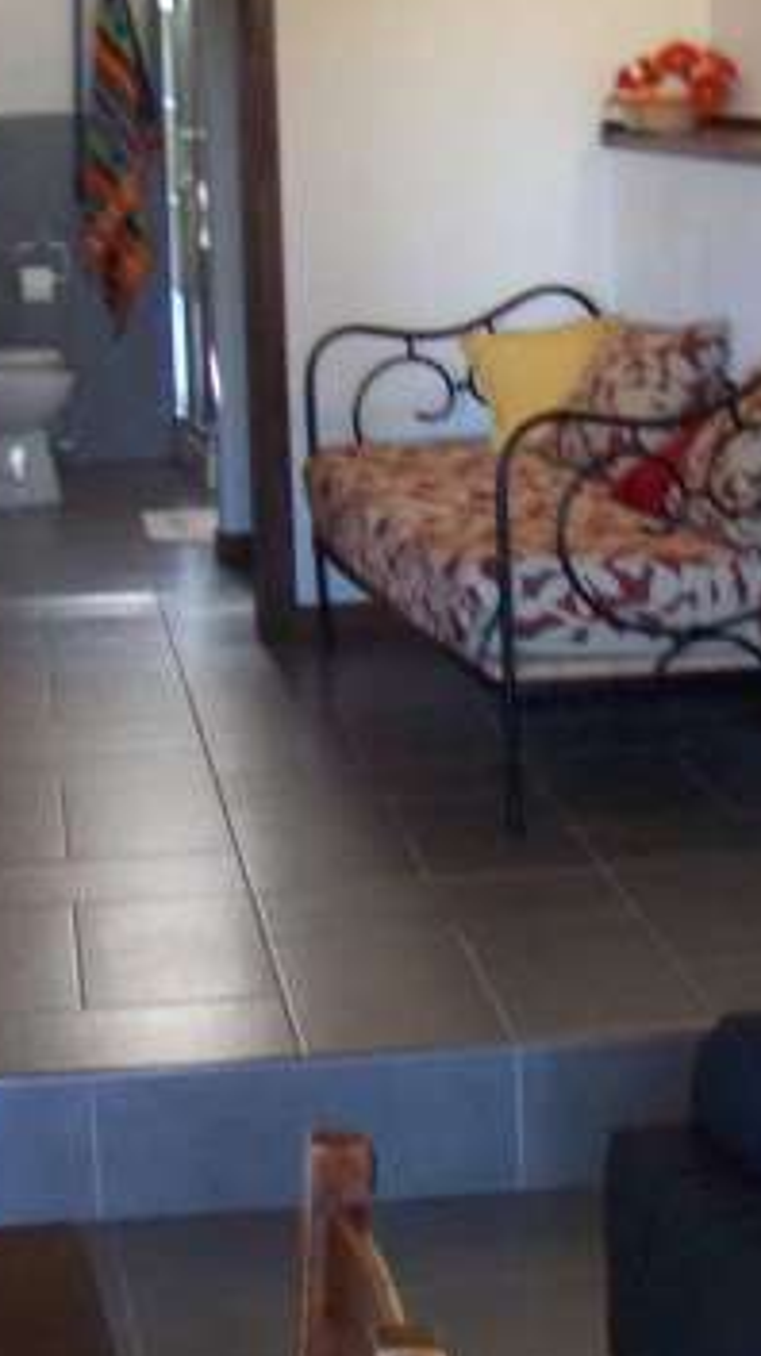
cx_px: 603
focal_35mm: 89
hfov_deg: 13.5
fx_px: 3200
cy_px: 457
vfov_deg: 23.8
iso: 298
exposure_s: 1/30
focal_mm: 5.85
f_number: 2.8
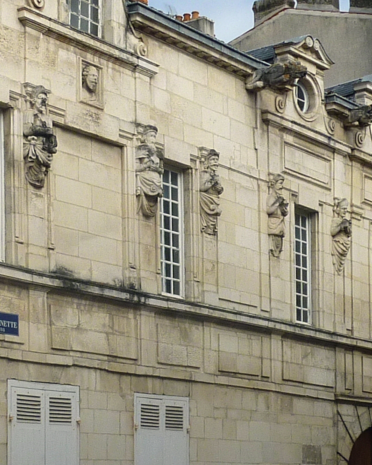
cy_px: 259
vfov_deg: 23.0
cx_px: 152
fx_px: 1142
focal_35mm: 83
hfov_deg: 18.5
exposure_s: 1/400
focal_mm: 4.1
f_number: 5.6
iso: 80
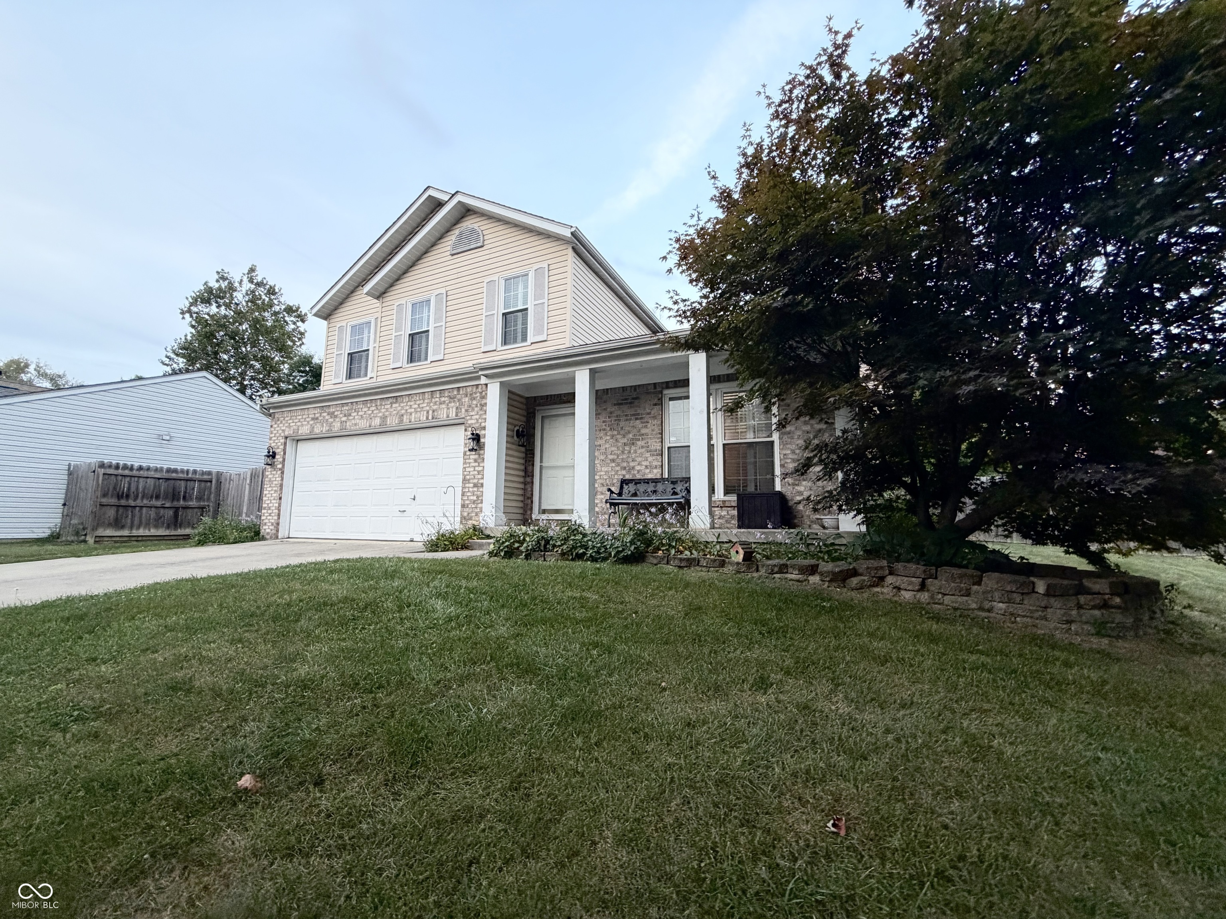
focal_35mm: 14
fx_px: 496
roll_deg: +0.7
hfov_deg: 102.1
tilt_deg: +7.9
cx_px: 613
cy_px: 460
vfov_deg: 85.7
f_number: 2.2
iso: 320
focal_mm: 2.22
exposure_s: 1/121
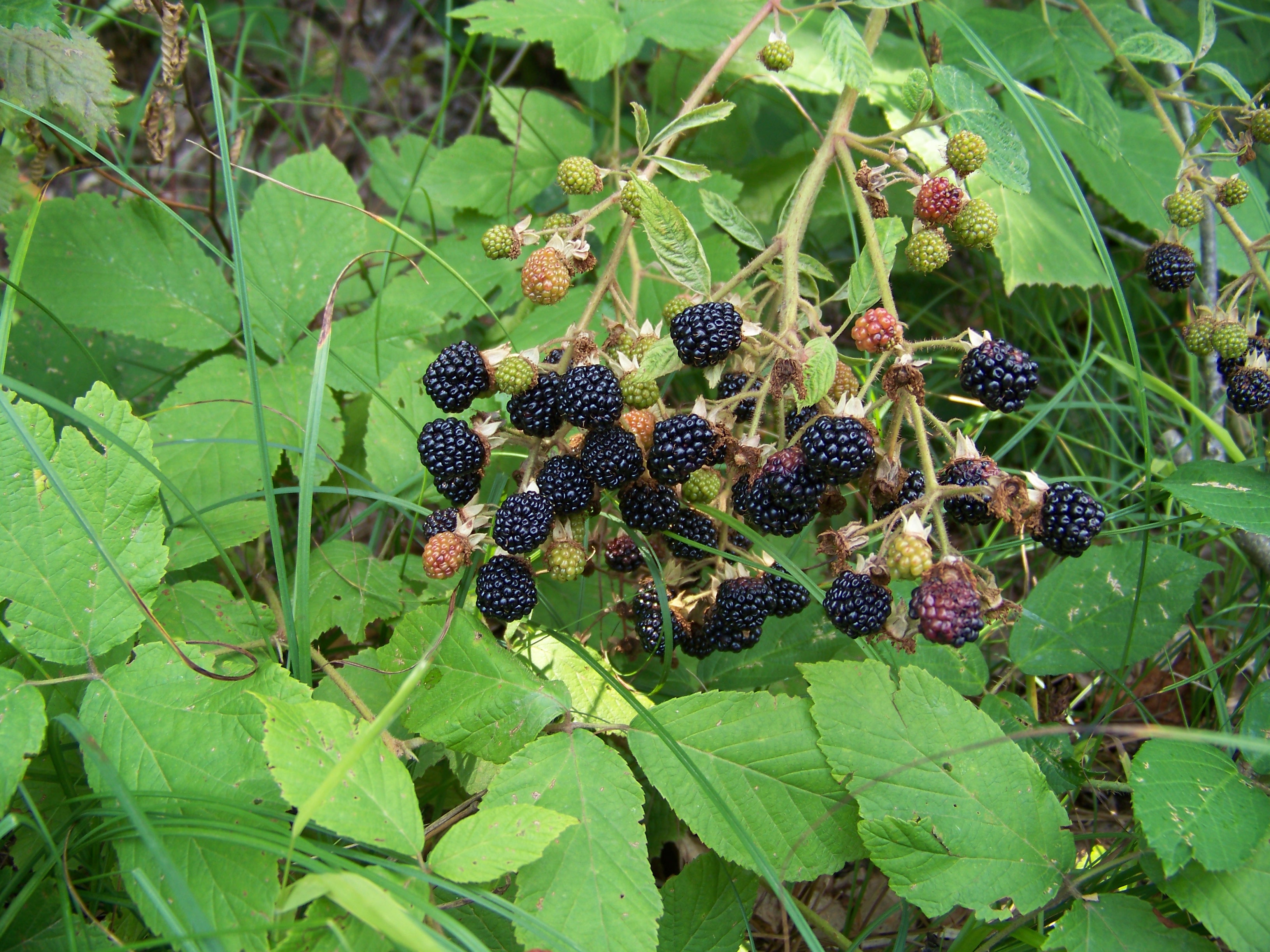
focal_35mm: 36
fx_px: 1321
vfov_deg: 39.7
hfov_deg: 51.4
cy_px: 476
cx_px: 635
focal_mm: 5.85
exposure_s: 1/60
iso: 64
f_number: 2.8
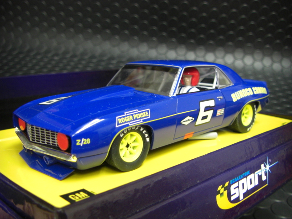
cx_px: 146
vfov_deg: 37.7
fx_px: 321
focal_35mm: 38
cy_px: 110
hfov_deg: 49.0
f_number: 3.4
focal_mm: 6.3
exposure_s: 1/13
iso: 200
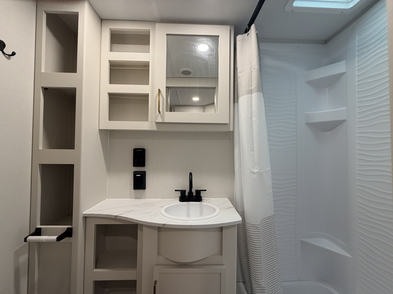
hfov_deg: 102.1
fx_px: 159
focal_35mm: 14
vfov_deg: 85.7
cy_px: 147
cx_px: 196
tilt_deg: +0.8
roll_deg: +0.5
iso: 320
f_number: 2.2
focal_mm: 2.22
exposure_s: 1/121
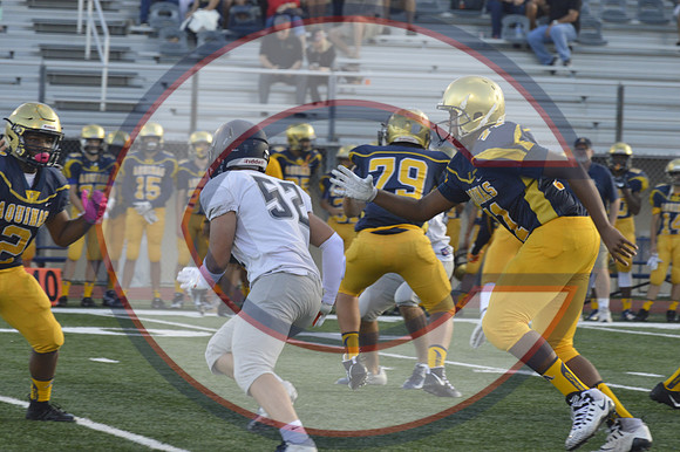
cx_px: 340
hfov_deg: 7.0
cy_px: 226
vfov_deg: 4.7
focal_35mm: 292
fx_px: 5522
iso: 800
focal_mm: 195
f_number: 9
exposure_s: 1/400
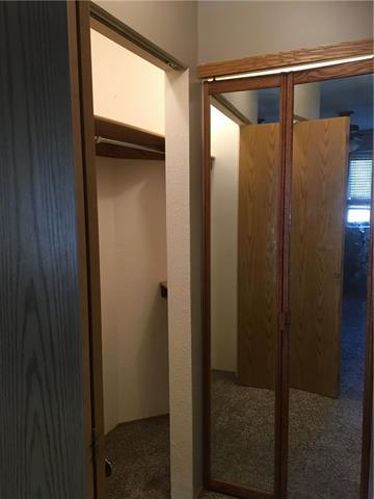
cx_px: 187
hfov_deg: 48.2
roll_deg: +1.3
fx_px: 418
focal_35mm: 29
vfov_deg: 61.7
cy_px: 250
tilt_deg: -5.6
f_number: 2.2
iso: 125
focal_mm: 4.15
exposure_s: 1/33
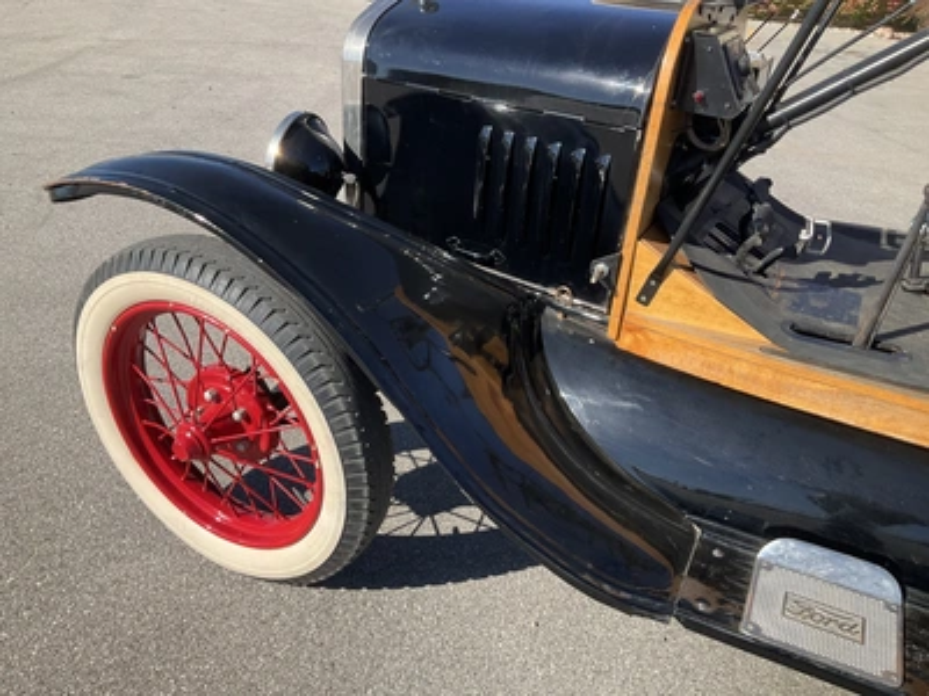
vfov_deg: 48.2
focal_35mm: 29
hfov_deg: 61.7
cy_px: 348
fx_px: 778
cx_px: 464
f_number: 1.8
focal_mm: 3
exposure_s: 1/962
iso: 25
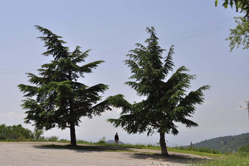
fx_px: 373
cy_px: 83
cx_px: 124
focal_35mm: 54
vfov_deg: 25.0
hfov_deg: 36.9
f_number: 8
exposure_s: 1/1250
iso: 200
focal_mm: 36
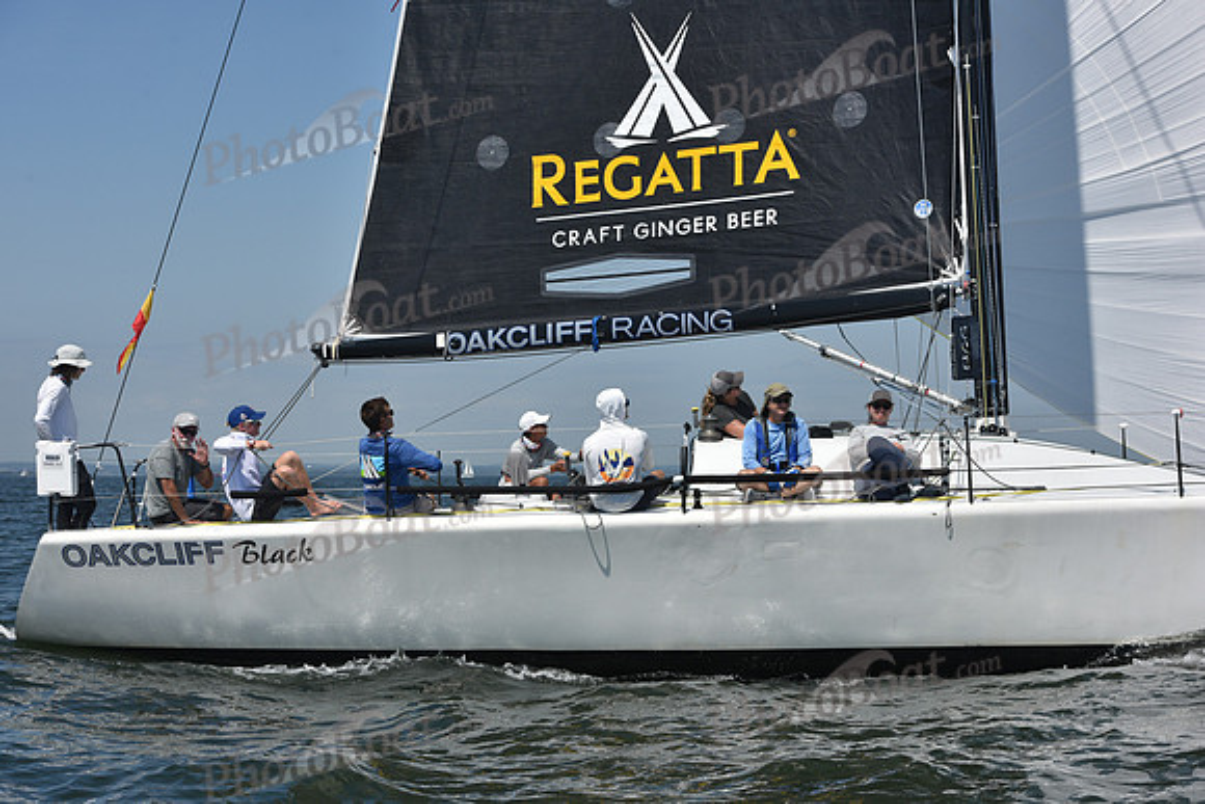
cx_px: 602
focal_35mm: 70
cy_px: 402
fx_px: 2343
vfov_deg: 19.5
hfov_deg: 28.8
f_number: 9
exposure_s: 1/1250
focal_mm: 70
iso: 250
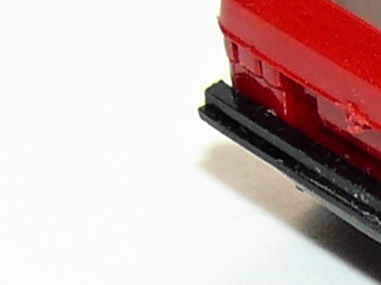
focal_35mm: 753
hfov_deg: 2.6
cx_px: 786
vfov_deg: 2.0
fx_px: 8288
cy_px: -116
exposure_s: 1/30
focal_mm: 17
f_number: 4
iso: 100
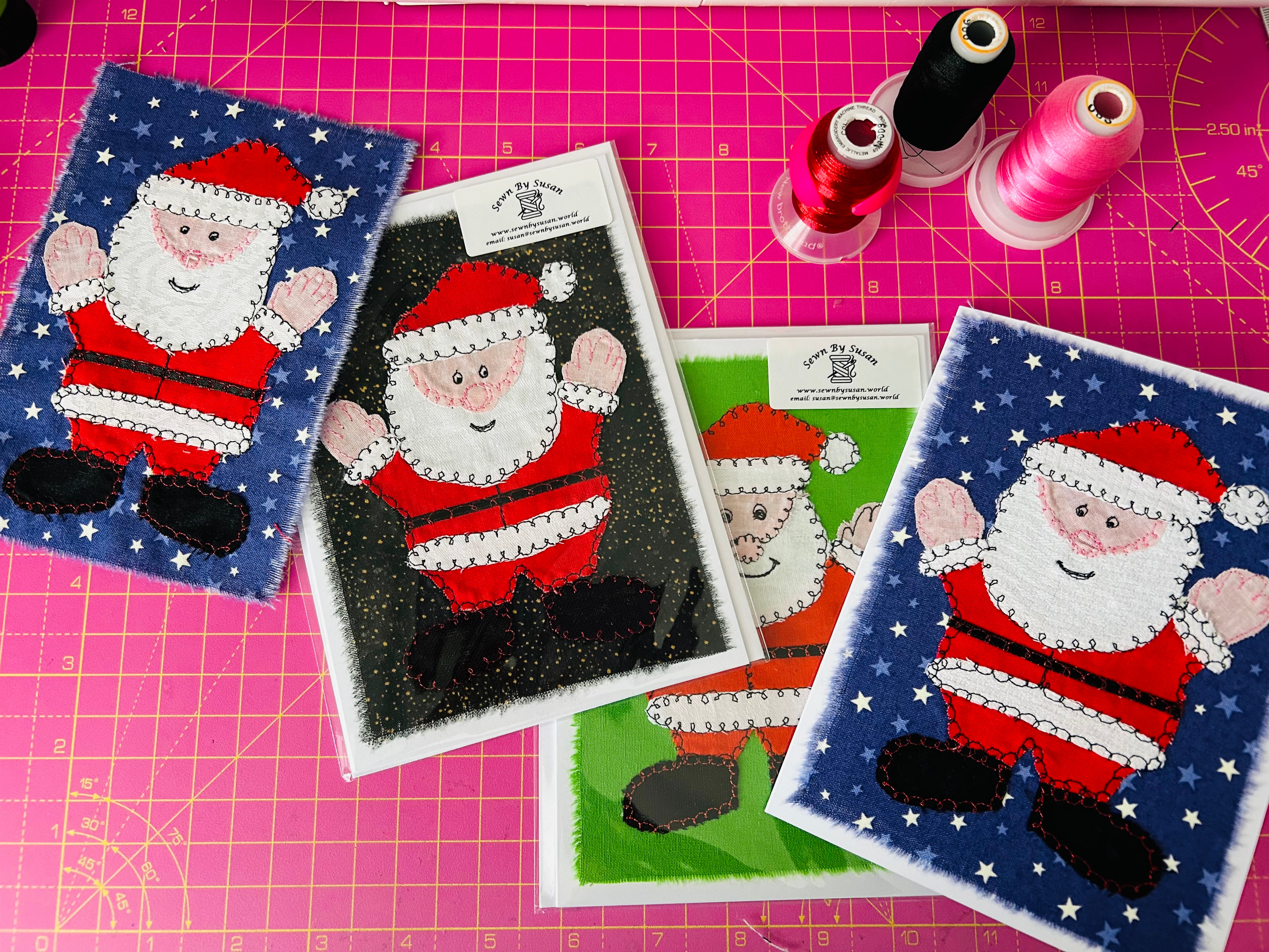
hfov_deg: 67.3
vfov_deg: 53.1
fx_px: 953
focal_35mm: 26
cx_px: 634
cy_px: 476
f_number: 1.5
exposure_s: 1/60
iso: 250
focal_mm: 5.7
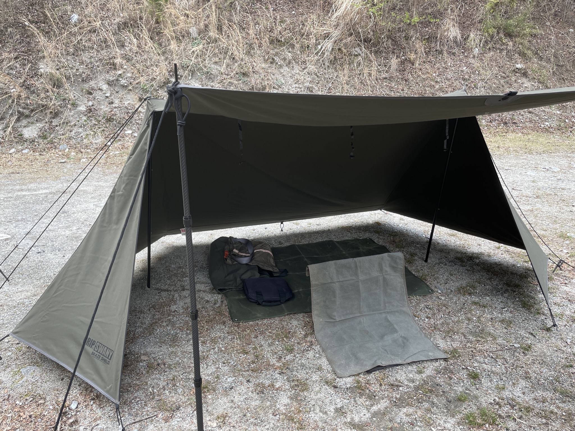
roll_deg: -0.2
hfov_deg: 67.3
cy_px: 216
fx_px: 432
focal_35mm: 26
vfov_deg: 53.1
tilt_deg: -15.1
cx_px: 288
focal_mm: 4.2
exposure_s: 1/129
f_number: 1.6
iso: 32
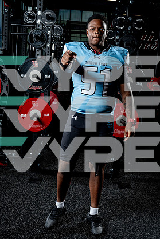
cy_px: 114
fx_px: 280
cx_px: 79
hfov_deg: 31.9
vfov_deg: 46.4
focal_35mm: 42
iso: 640
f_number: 9
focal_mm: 39
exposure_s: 1/250
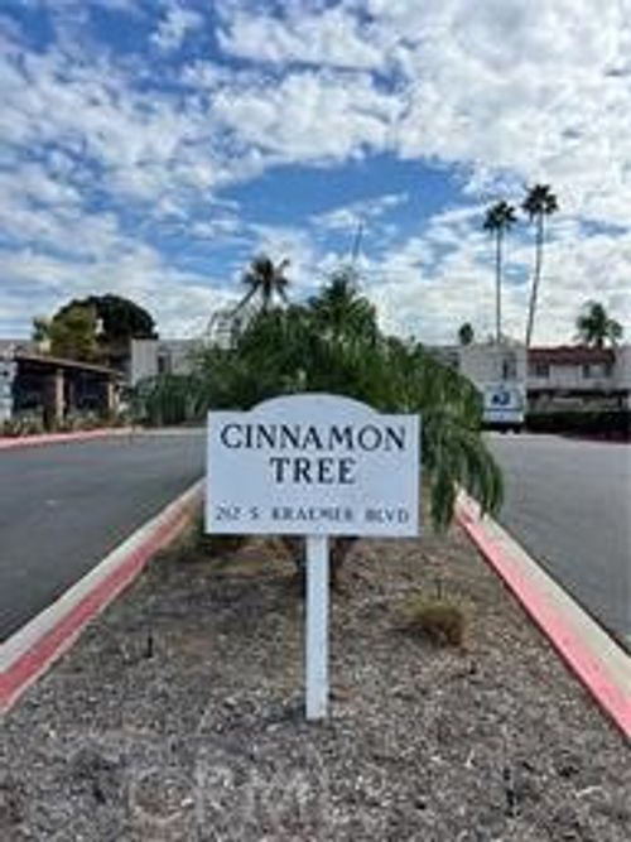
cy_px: 421
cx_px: 316
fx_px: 632
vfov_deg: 67.3
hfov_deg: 53.0
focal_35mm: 26
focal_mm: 5.7
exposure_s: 1/5882
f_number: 1.5
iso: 50
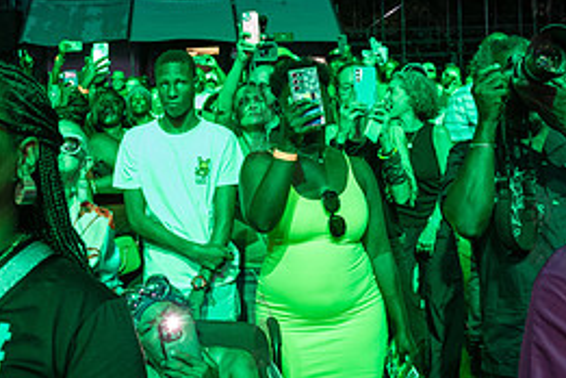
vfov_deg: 23.6
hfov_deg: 35.1
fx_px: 896
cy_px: 119
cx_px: 284
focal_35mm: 57
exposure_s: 1/125
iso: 3200
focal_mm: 24
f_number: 4
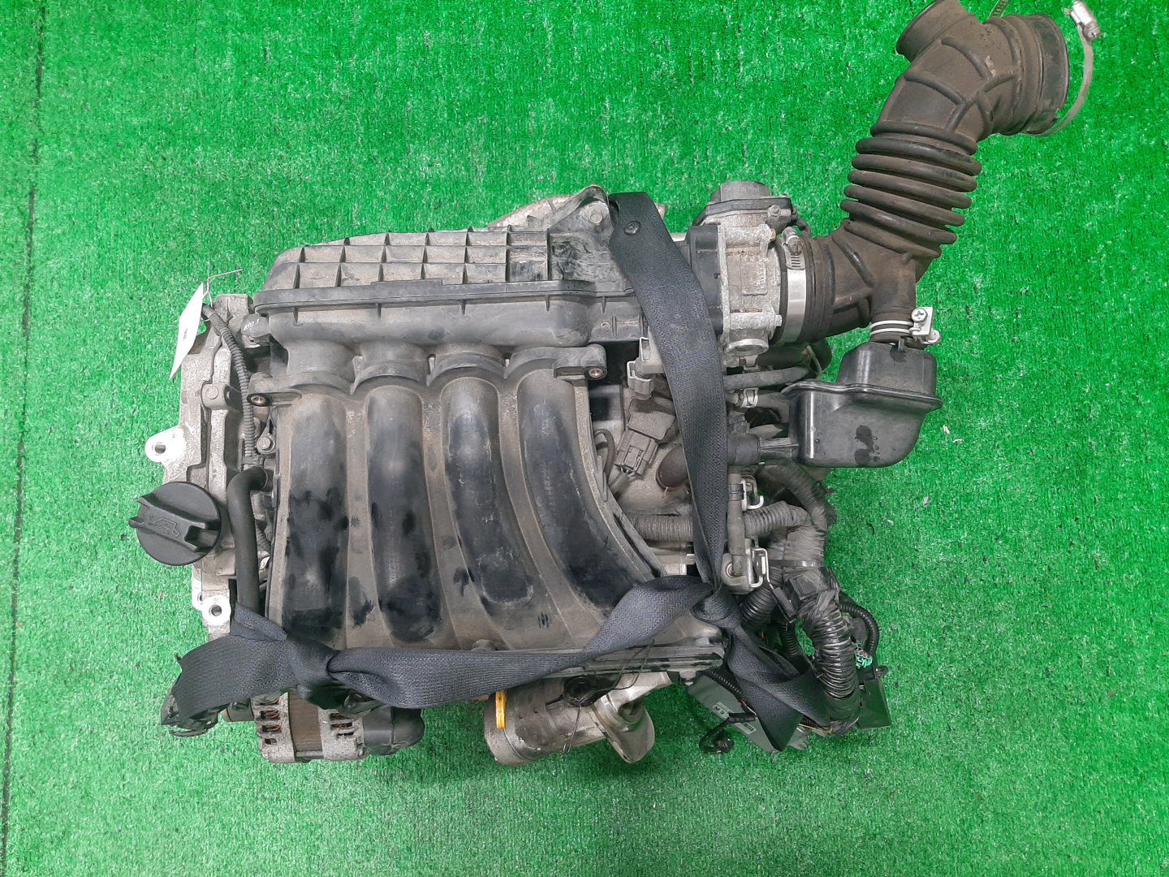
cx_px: 584
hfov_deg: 67.3
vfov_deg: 53.1
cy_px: 438
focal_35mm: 26
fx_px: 878
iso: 190
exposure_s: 1/50
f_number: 1.7
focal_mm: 3.93
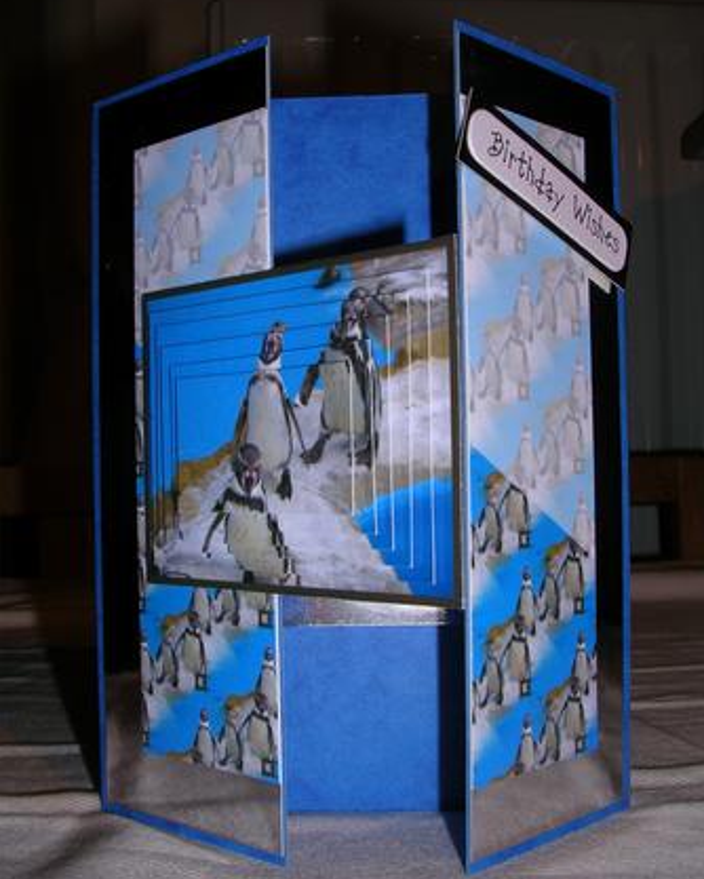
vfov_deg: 45.8
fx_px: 1041
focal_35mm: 40
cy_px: 443
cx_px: 354
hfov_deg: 37.4
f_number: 5.6
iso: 50
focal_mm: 5.8
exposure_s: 1/60.1
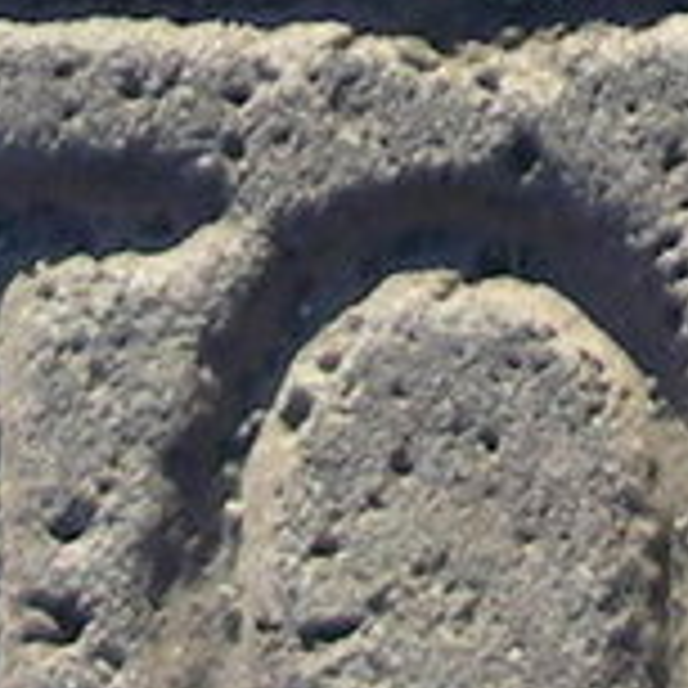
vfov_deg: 3.4
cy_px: -859
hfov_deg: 3.4
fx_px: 11445
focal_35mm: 509
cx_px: 953
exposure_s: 1/200
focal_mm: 9.2
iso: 64
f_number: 3.6
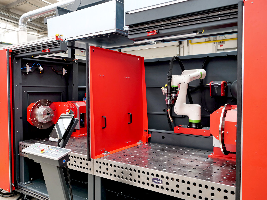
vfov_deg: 44.2
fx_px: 247
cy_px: 100
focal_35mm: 32
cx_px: 134
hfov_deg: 56.8
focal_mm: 16
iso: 320
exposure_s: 1/60
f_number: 3
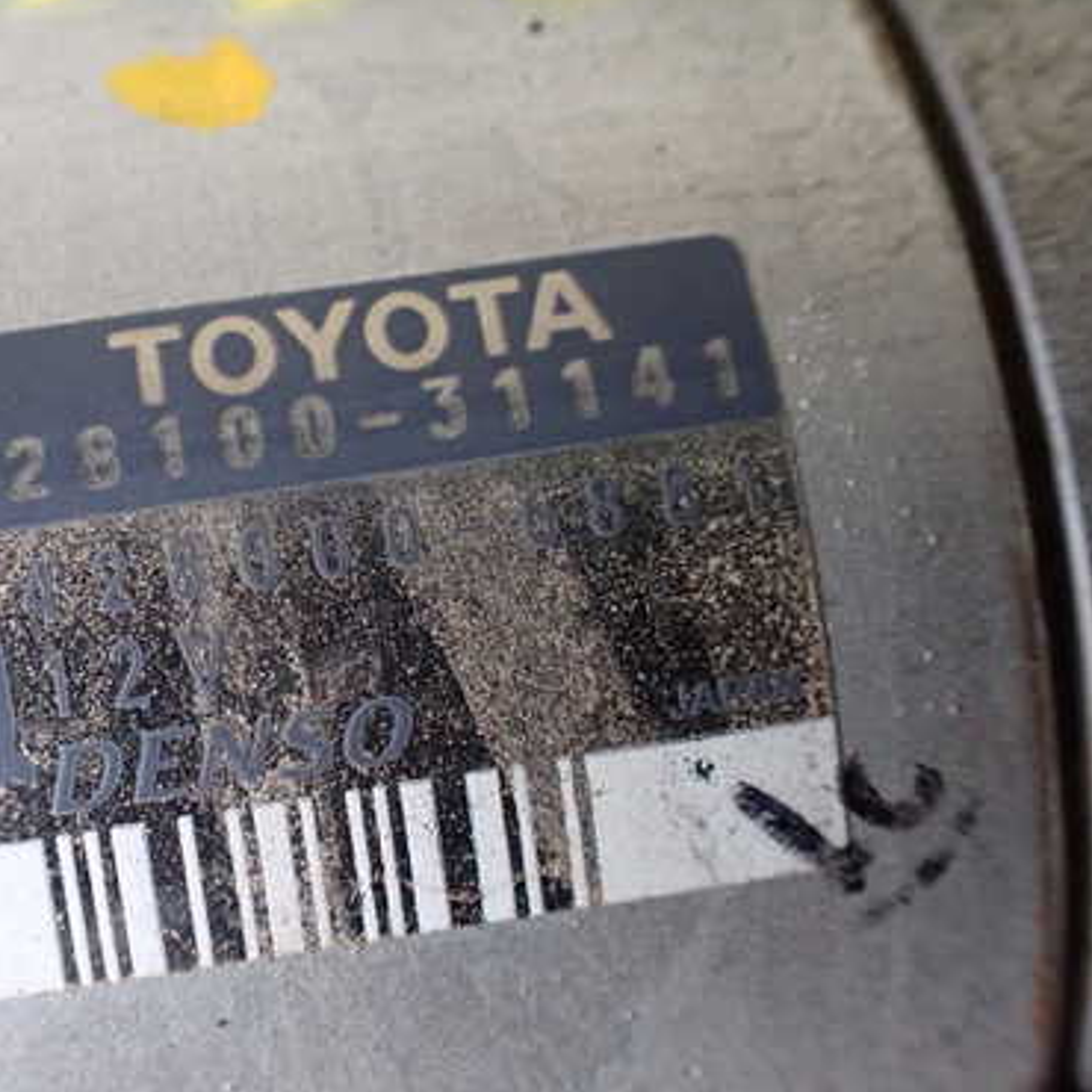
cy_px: 508
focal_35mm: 43
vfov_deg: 39.1
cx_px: 313
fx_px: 1535
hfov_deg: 38.4
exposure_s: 1/100
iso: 800
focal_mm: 5.4
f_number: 2.3
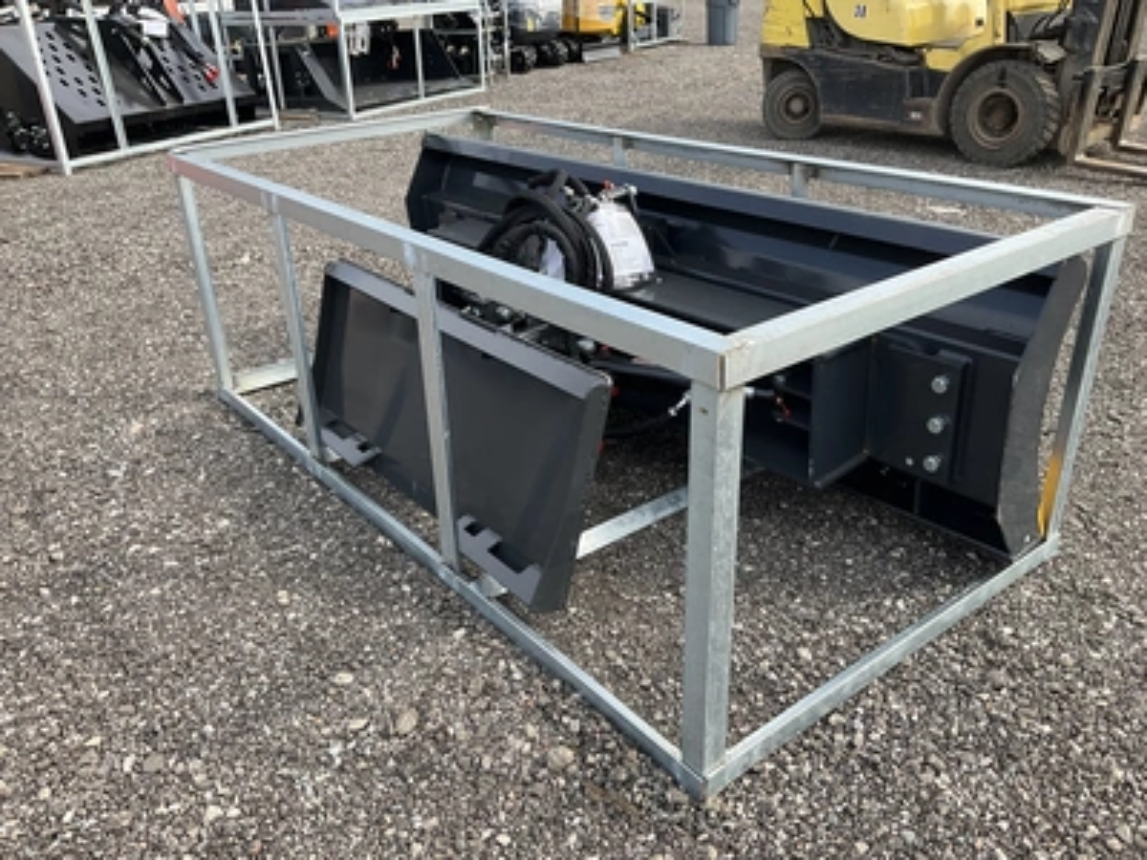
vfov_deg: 48.2
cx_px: 574
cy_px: 430
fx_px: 961
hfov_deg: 61.7
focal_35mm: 29
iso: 25
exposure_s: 1/394
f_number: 1.8
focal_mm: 3
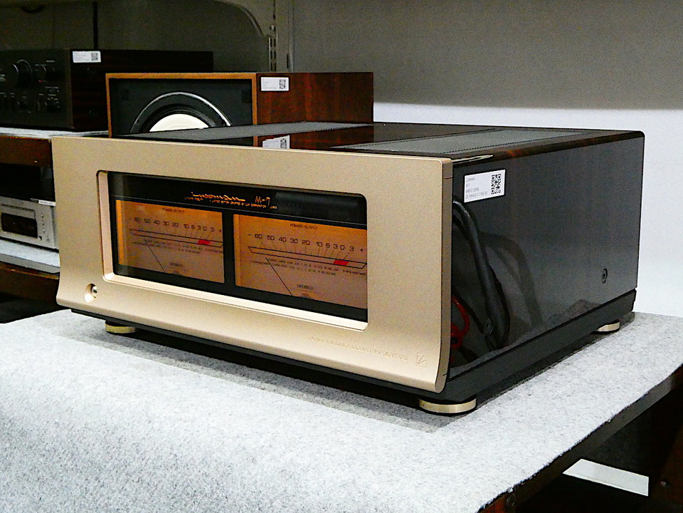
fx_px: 927
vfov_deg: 30.9
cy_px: 256
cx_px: 342
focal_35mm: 47
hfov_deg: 40.4
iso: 1600
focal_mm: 8.4
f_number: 5.6
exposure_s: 1/40
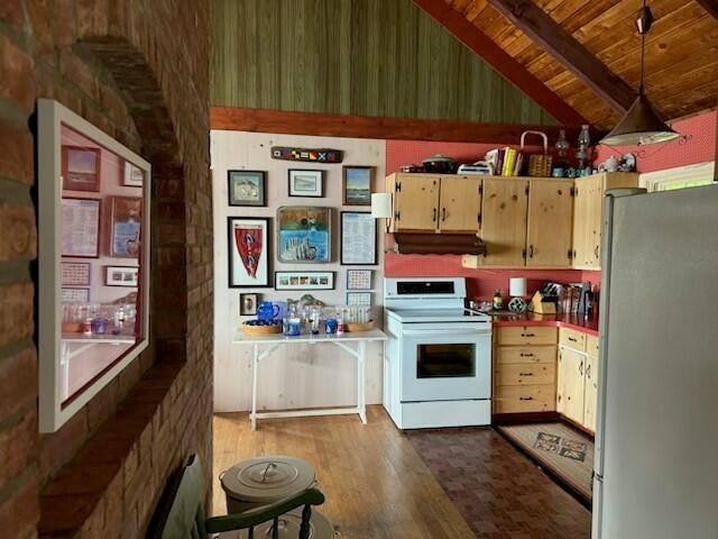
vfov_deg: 56.8
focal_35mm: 24
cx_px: 359
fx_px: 498
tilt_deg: -3.4
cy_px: 270
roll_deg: -0.7
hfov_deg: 71.6
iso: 400
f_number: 1.78
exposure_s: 1/60
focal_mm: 6.76
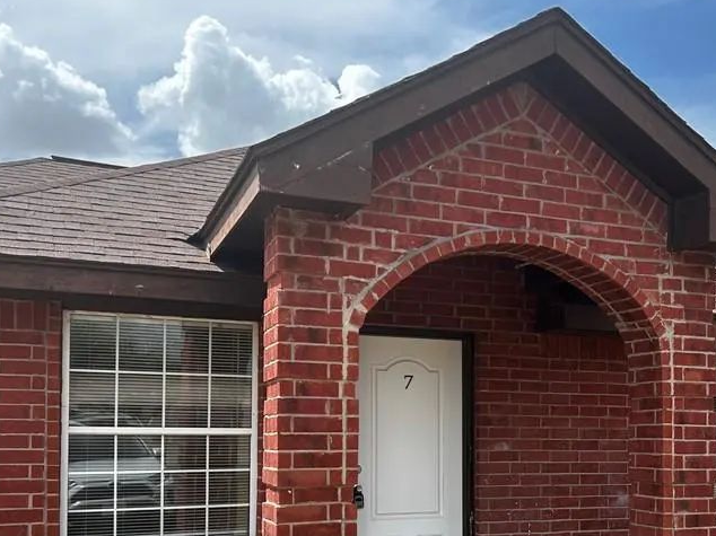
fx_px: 868
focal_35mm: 42
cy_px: 419
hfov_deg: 44.6
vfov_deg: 33.5
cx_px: 424
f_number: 1.5
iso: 50
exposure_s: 1/2695
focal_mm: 5.7
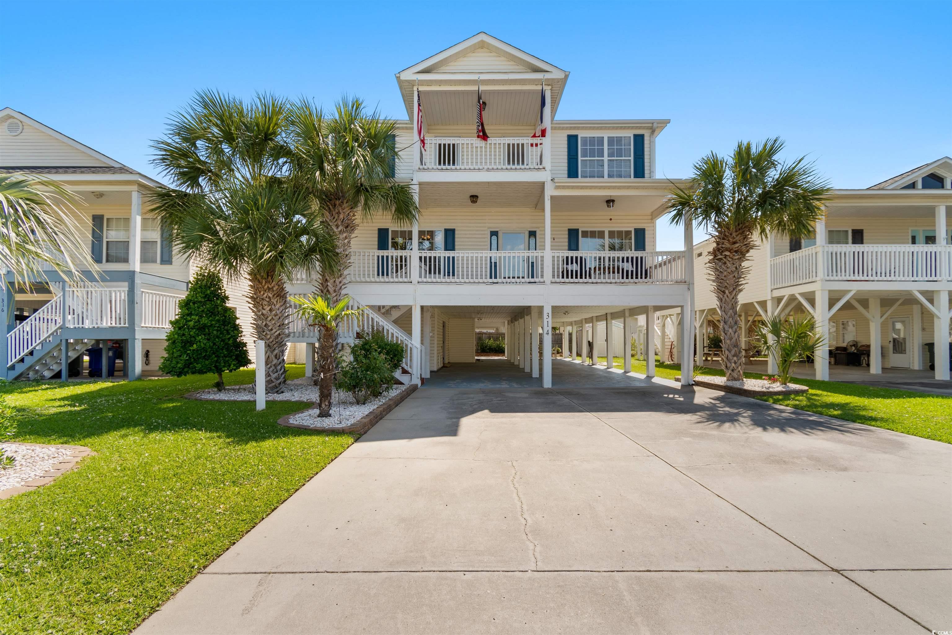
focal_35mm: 15
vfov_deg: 77.3
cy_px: 318
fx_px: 397
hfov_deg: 100.4
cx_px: 476
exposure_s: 1/50
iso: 100
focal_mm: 10
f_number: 4.5
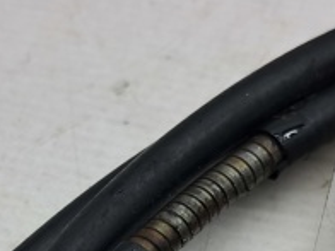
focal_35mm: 88
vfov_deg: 16.1
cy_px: 310
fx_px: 852
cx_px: 144
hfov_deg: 22.2
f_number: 1.8
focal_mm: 4
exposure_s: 1/100
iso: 50
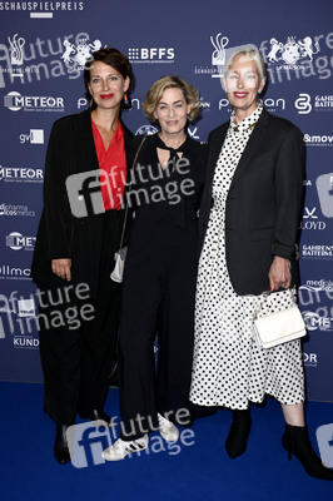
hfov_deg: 30.5
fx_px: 612
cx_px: 166
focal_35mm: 44
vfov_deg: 44.5
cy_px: 250
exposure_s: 1/250
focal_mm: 44
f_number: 5.6
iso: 400
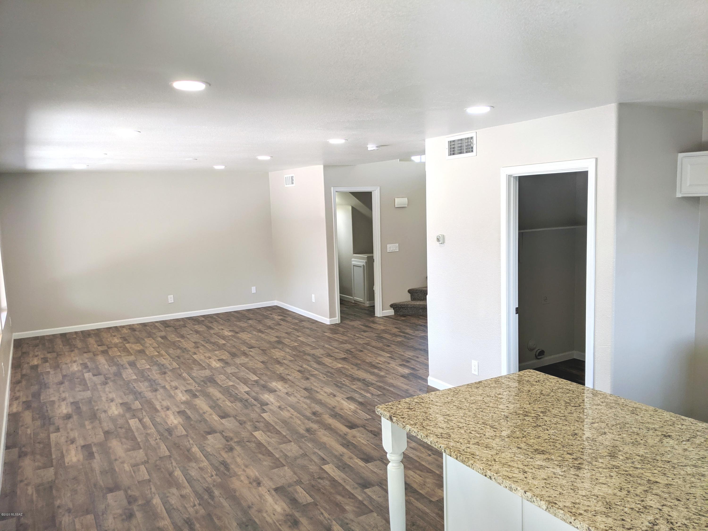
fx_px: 552
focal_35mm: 27
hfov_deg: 65.3
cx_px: 354
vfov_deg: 51.4
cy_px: 266
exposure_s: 1/120
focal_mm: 4.44
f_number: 1.8
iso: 82
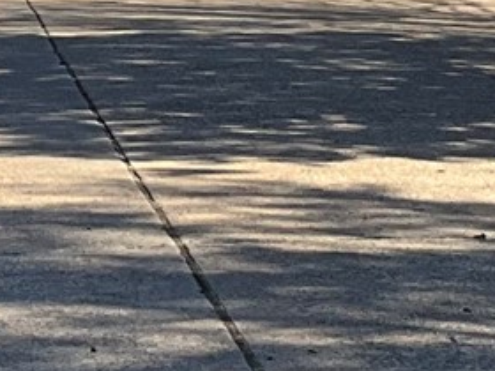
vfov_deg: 6.9
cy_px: -131
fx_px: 3032
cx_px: -21
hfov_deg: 9.3
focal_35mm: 212
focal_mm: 3
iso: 25
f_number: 1.8
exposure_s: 1/1144
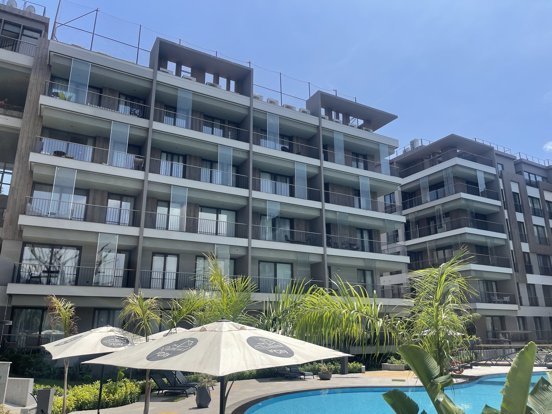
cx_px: 276
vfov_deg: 54.9
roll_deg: -0.4
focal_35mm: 25
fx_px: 399
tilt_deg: +16.1
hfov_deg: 69.4
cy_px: 207
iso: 32
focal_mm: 5.1
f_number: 1.6
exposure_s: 1/3448
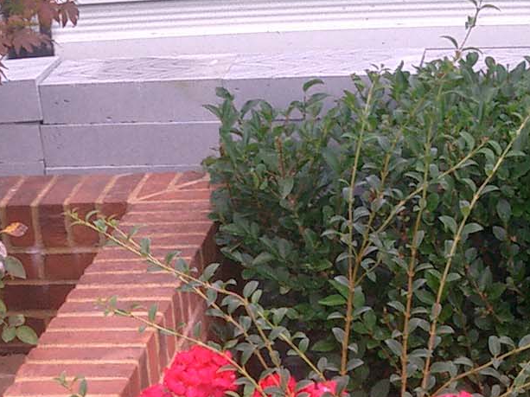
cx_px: 202
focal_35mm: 117
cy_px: 655
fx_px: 1790
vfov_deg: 11.9
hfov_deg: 16.8
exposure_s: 1/400
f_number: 4.2
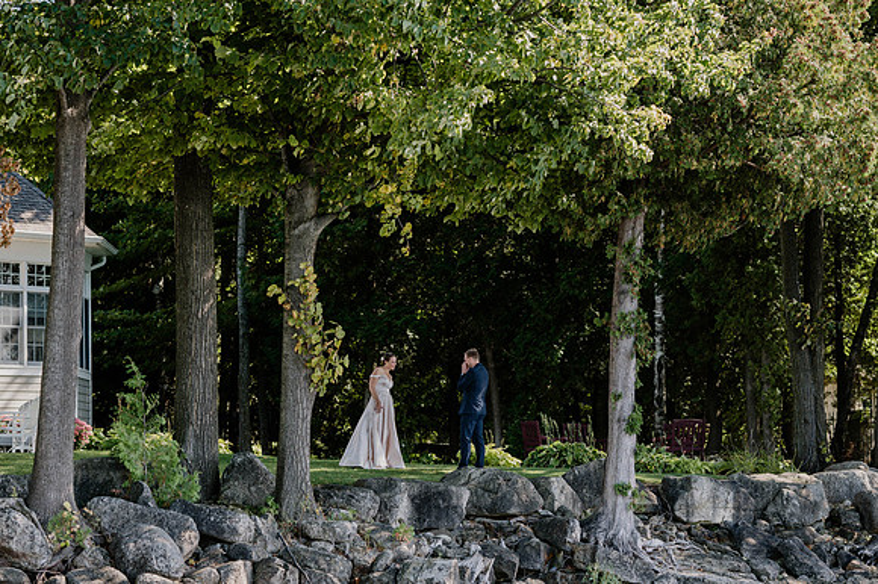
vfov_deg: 14.7
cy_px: 319
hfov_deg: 21.9
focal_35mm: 93
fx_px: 2266
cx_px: 424
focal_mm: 85
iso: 400
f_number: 2.8
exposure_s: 1/1250
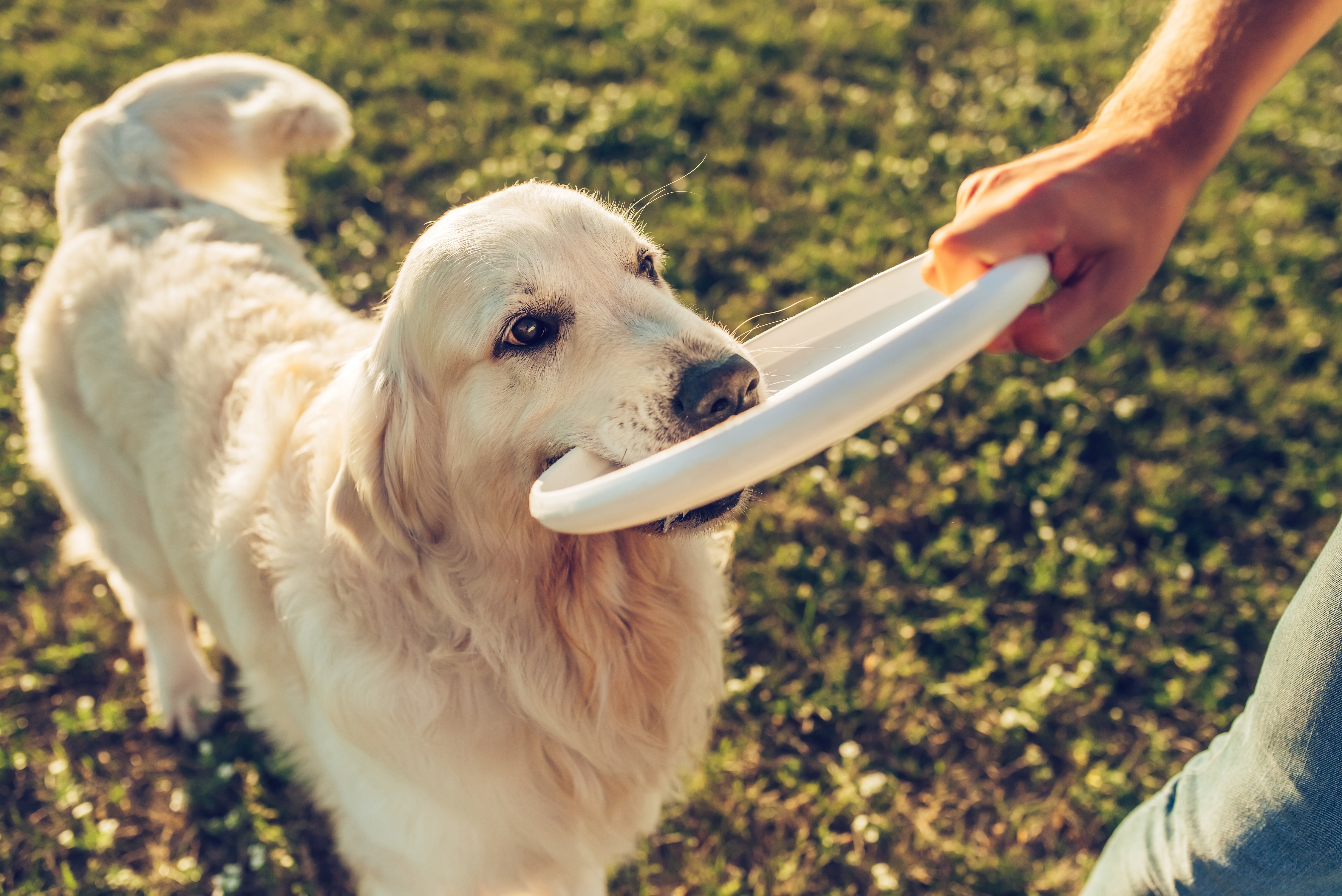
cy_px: 448
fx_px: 1305
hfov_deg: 54.4
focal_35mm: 35
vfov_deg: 37.9
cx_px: 671
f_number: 3.2
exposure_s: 1/5000
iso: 320
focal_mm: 35
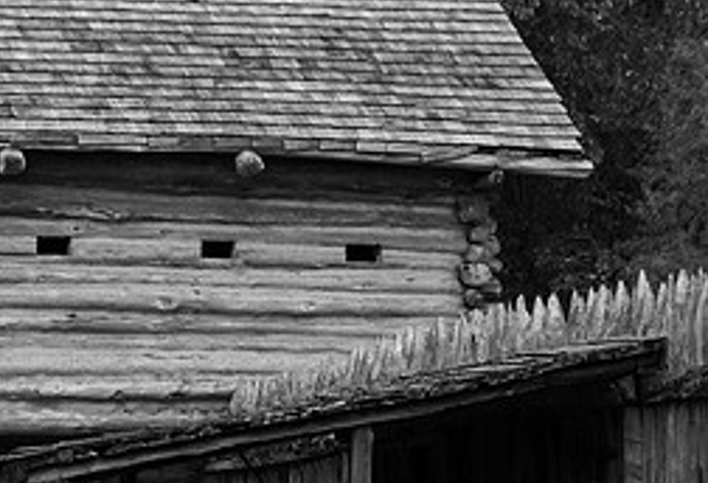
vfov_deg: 5.4
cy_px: 489
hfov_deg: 7.9
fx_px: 5111
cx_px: 335
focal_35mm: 258
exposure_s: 1/100
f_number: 5.3
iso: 200
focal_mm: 39
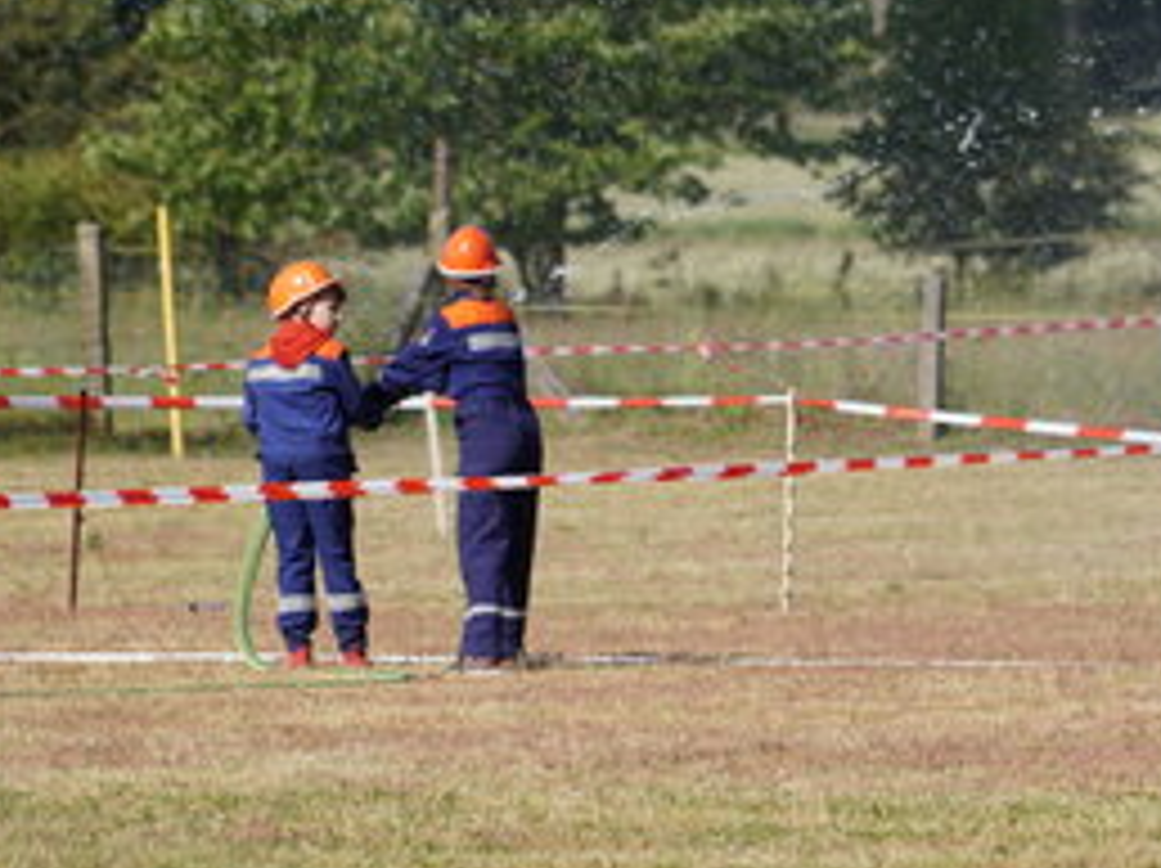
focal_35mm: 537
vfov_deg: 2.8
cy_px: 317
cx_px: 693
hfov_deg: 3.7
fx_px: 17994
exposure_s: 1/400
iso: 100
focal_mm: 240
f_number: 6.3
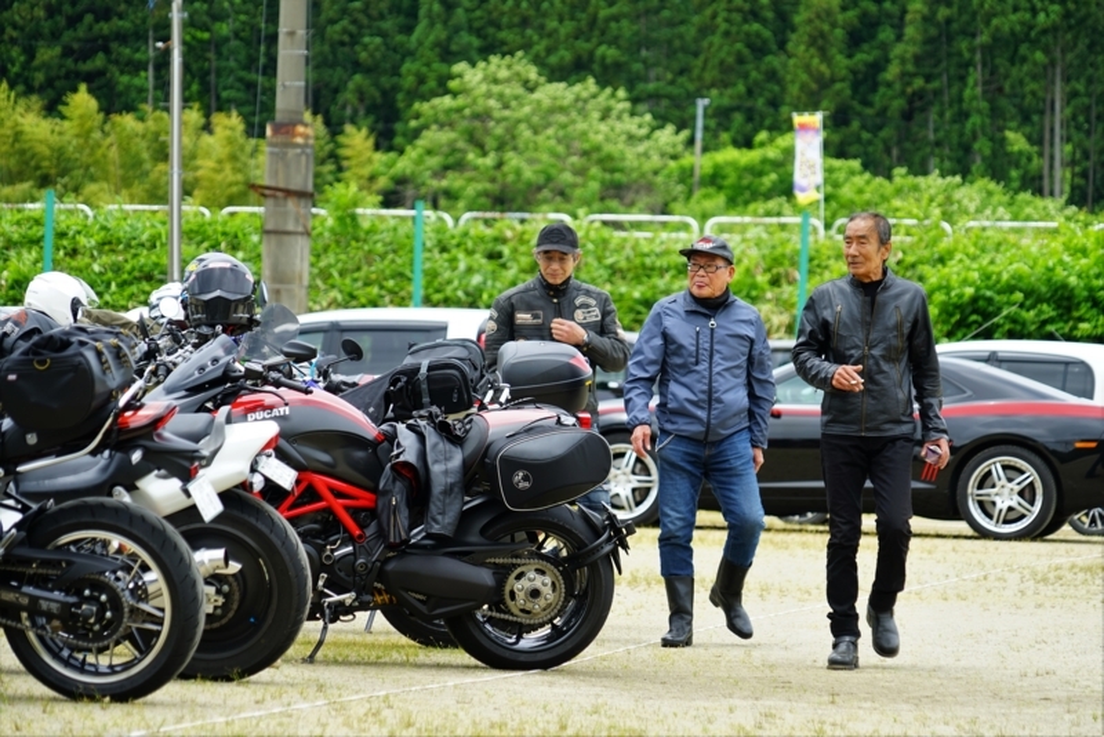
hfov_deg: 12.4
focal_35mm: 166
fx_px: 5092
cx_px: 552
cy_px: 368
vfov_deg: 8.3
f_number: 6.3
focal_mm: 166
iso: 125
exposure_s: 1/200
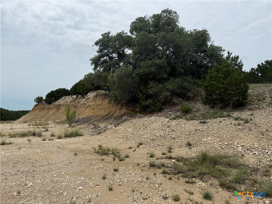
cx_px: 136
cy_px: 102
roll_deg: -0.9
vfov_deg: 56.8
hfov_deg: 71.6
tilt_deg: +3.7
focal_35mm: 24
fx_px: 189
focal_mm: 6.76
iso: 80
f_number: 1.78
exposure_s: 1/6711
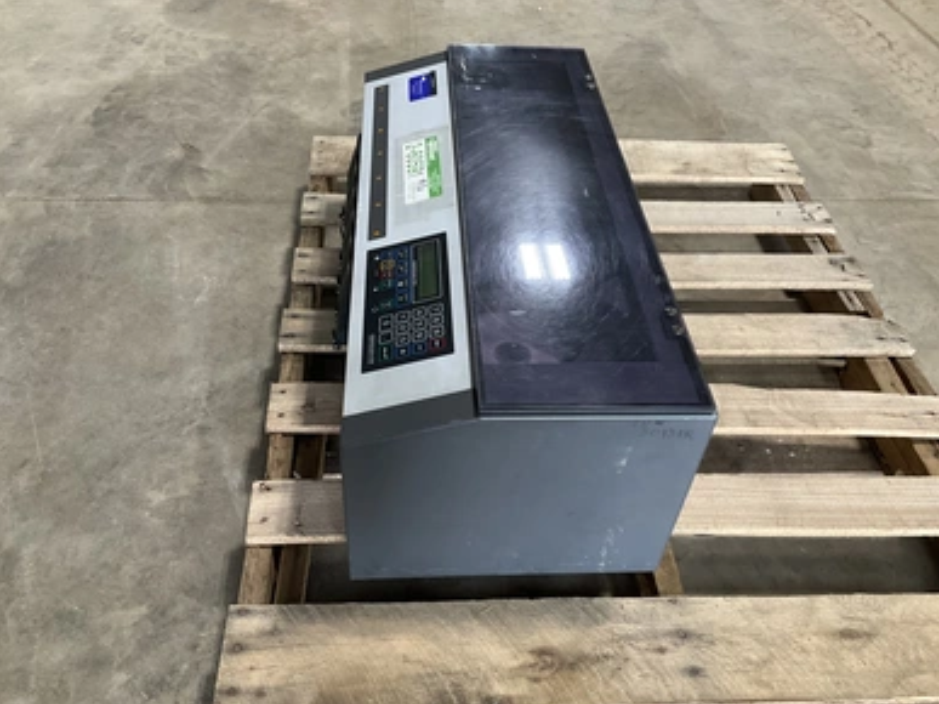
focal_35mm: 30
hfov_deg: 60.0
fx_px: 814
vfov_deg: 46.8
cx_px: 461
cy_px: 357
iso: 125
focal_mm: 3
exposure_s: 1/60
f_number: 1.8
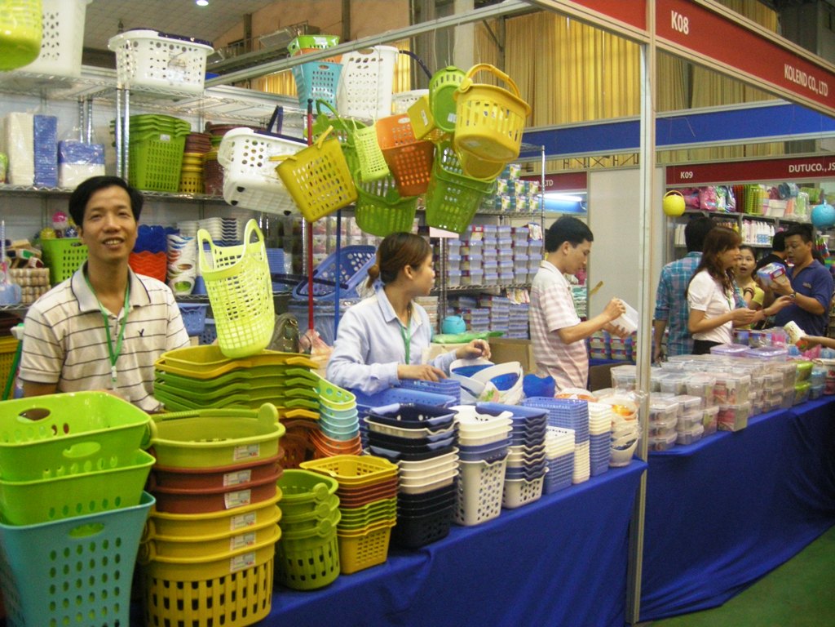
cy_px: 314
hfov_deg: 51.4
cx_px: 418
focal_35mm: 36
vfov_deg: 39.7
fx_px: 868
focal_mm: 7.5
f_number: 2.7
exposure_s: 1/46.2
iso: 400
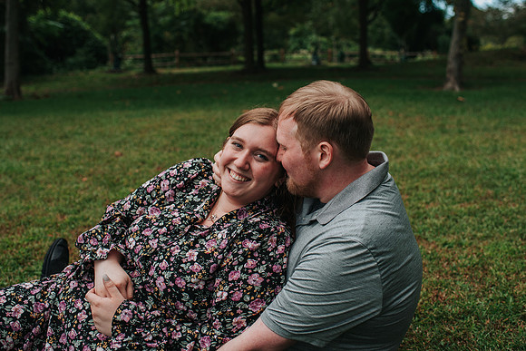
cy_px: 152
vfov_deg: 32.8
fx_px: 595
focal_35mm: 41
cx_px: 263
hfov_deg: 47.7
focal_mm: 35
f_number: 3.2
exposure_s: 1/640
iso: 500
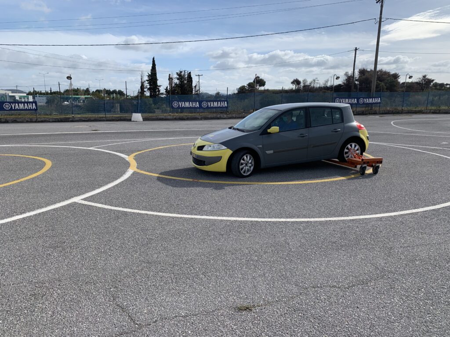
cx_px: 225
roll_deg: -2.4
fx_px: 338
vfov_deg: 53.1
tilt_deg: -11.6
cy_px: 168
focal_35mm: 26
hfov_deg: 67.3
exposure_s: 1/2915
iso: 25
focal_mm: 4.25
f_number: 1.8
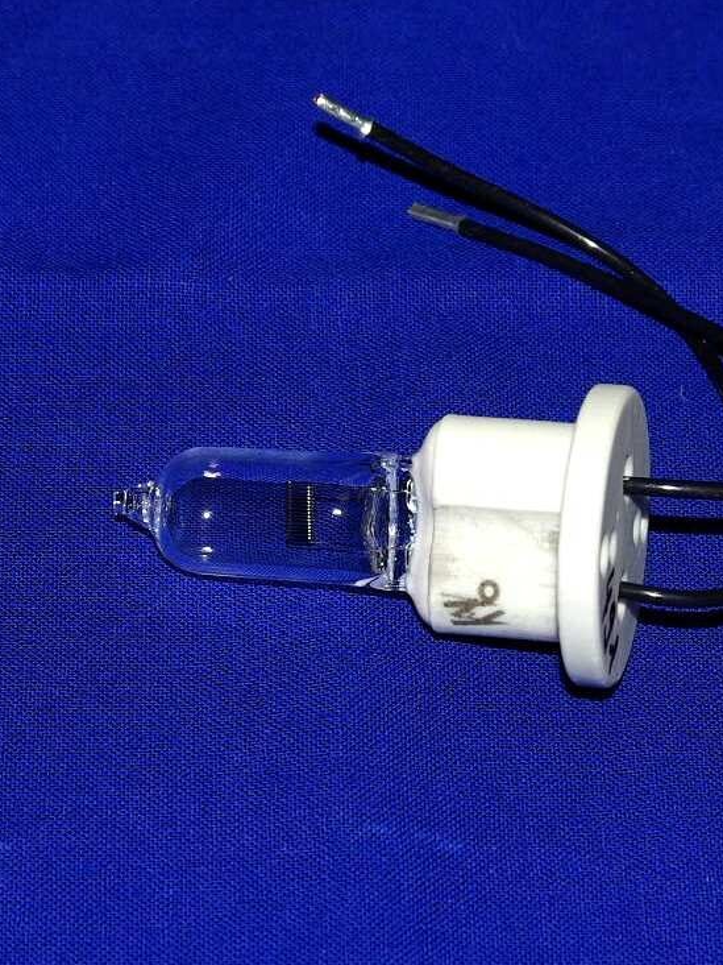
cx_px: 445
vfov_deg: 18.0
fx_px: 3035
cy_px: 481
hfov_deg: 13.6
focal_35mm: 109
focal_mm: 50
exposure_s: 1/180
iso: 100
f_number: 8
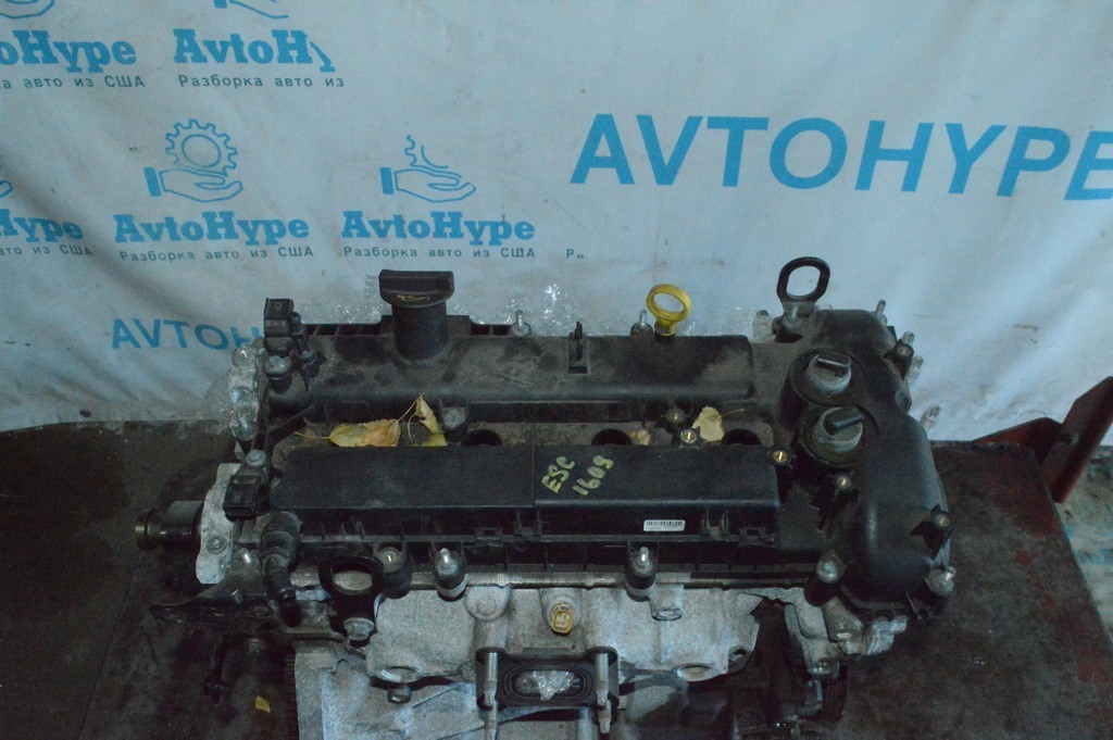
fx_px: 1066
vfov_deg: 38.3
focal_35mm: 34
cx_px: 556
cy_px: 370
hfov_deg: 55.1
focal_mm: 23
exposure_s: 1/100
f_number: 16
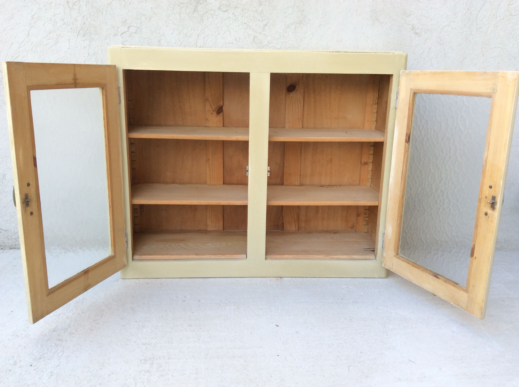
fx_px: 479
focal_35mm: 32
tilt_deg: -13.5
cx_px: 260
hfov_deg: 56.9
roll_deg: -0.4
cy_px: 194
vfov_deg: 44.1
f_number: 2.4
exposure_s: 1/106
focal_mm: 3.3
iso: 32
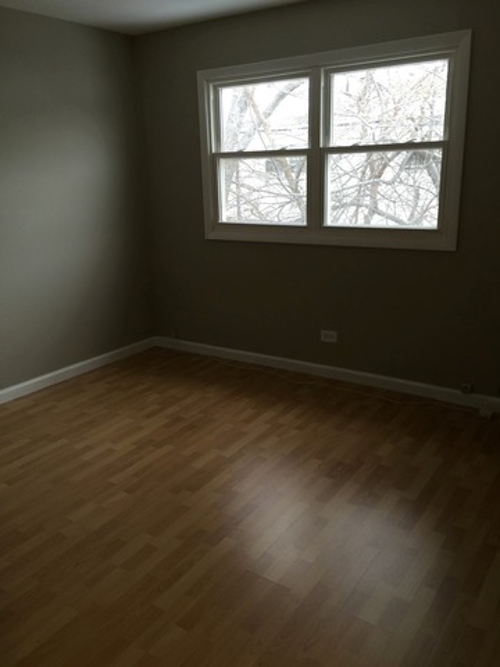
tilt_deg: -15.9
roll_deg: +1.6
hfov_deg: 48.2
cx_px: 250
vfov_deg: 61.7
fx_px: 559
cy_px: 334
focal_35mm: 29
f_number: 2.2
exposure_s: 1/30
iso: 32
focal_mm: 4.15
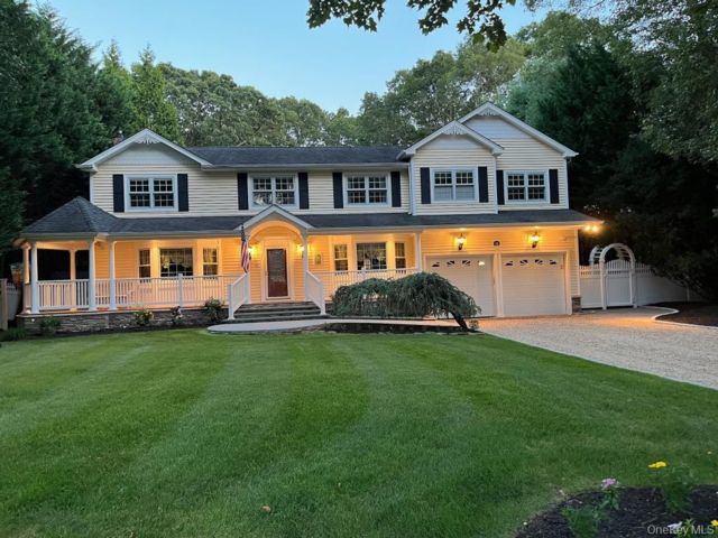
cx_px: 359
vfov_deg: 53.1
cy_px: 269
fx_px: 539
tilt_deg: +0.5
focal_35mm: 26
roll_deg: +2.0
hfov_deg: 67.3
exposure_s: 1/60
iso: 500
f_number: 1.6
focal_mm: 5.1
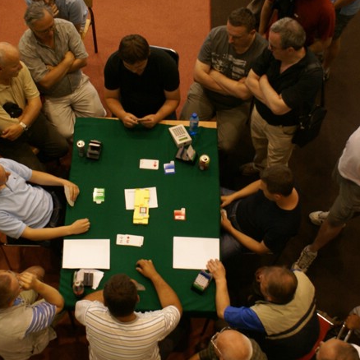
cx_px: 149
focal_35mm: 53
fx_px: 624
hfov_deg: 32.1
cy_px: 185
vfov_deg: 32.2
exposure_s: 1/30
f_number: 5.6
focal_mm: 26
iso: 400
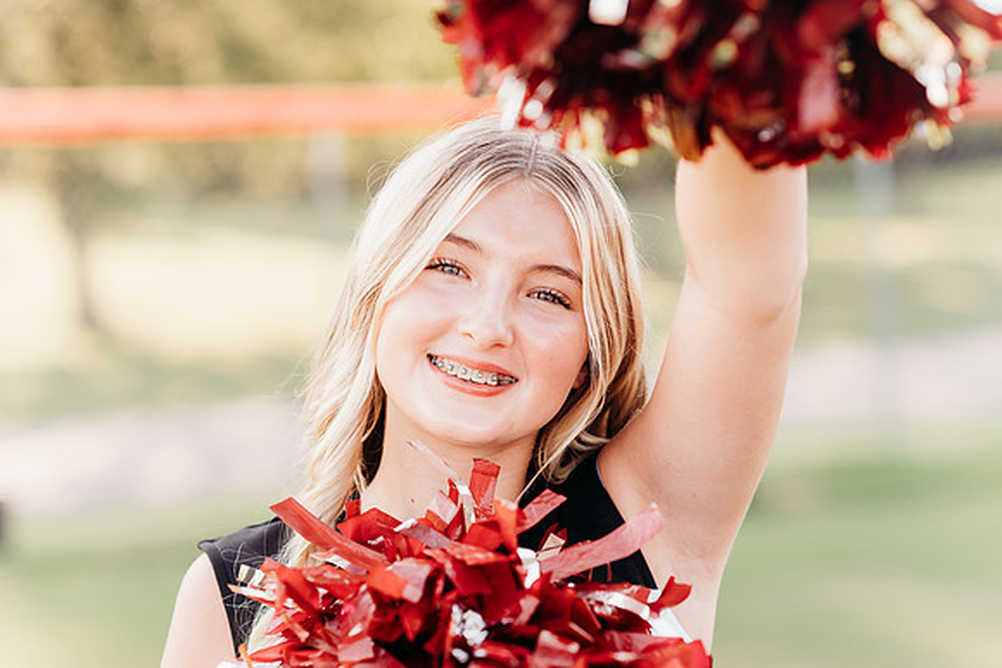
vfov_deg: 16.1
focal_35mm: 85
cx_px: 501
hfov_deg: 23.9
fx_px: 2366
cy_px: 334
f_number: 2.8
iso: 200
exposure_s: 1/320
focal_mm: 85
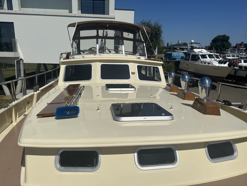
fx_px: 171
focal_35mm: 24
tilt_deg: -14.5
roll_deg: -1.6
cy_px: 93
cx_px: 124
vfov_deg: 56.8
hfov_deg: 71.6
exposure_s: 1/18519
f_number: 1.78
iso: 80
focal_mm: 6.86
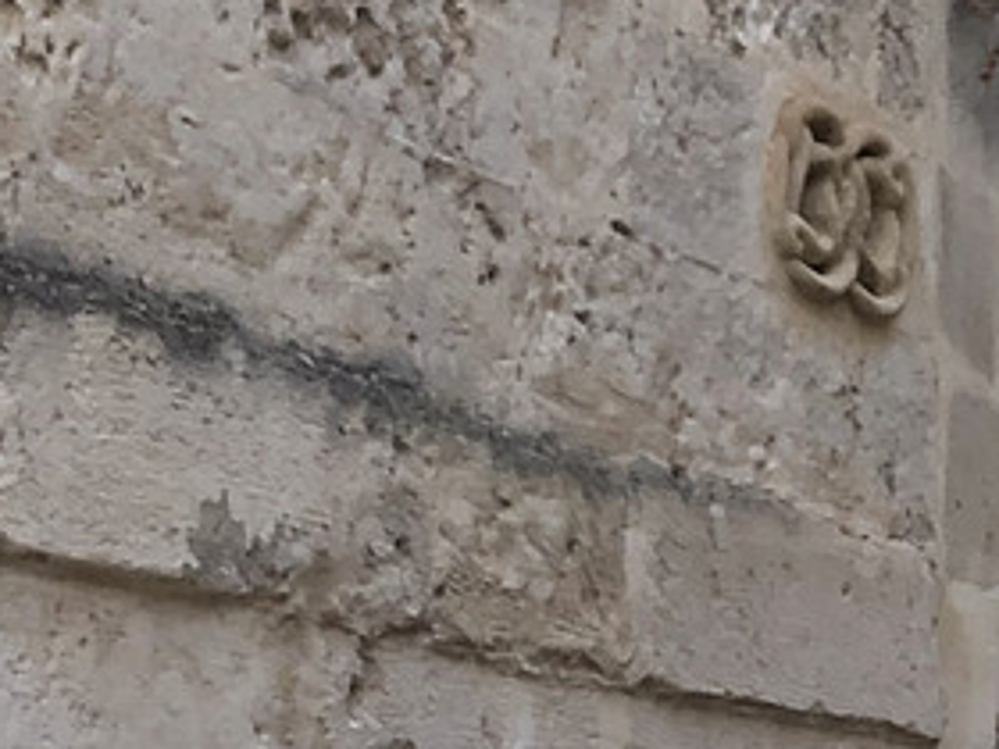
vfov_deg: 9.2
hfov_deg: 11.7
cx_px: 1638
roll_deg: +1.1
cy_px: 756
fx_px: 4618
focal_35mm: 160
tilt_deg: +4.9
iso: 20
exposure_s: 1/540
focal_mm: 4
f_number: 1.8
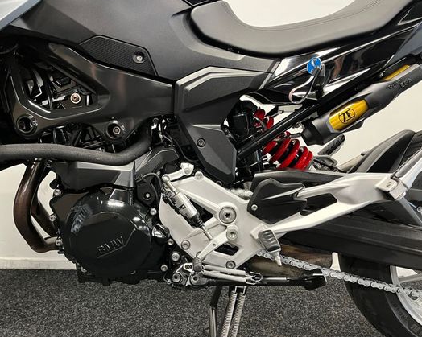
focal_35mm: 31
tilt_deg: -9.7
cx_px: 192
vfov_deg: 47.1
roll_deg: +0.0
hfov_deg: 57.1
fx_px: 387
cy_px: 180
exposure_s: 1/33
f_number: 1.6
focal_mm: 5.1
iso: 400
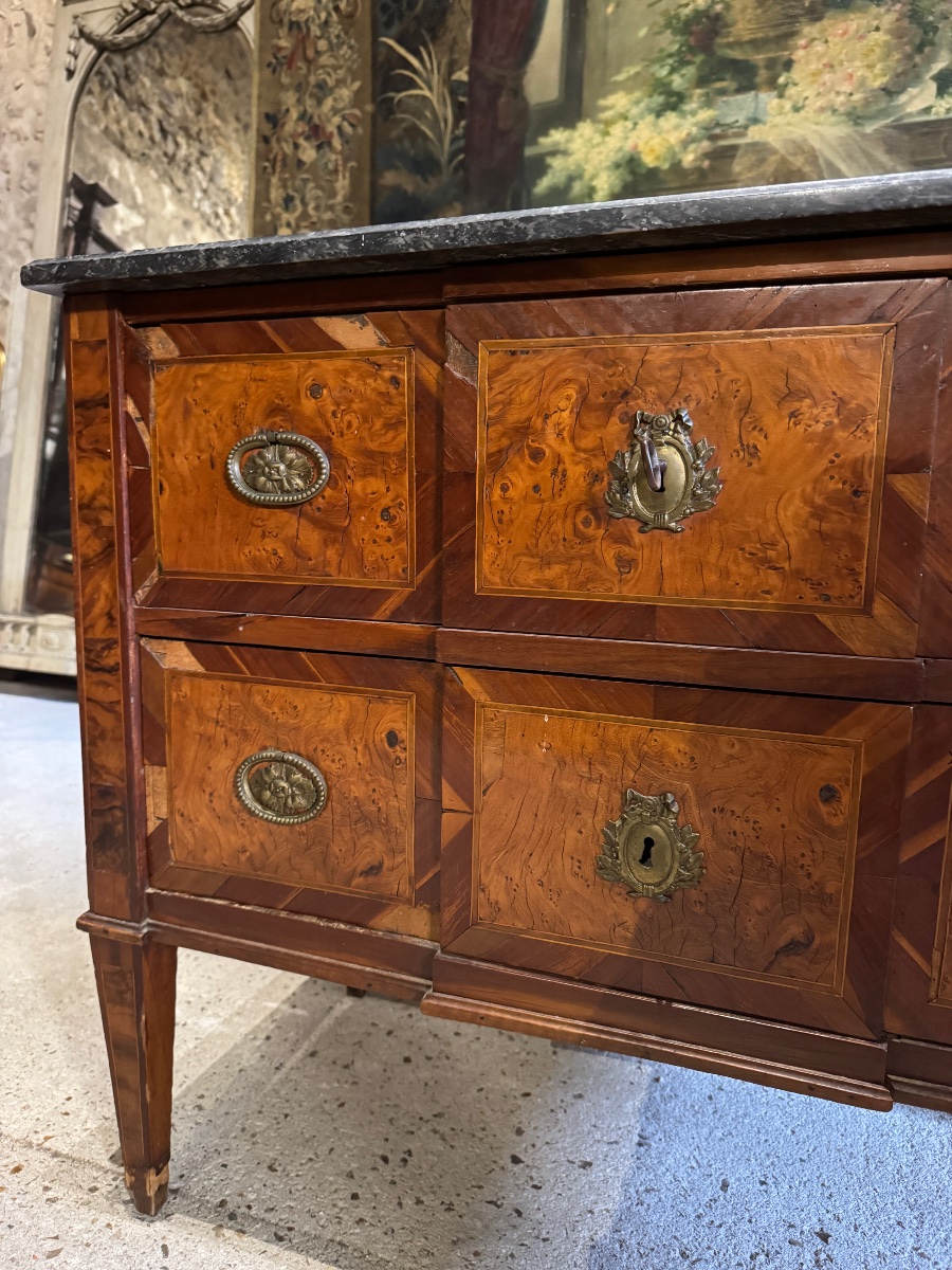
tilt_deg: -7.4
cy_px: 635
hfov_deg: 56.8
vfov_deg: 71.6
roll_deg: -0.5
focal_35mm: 24
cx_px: 476
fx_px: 880
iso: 1000
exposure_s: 1/33
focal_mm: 6.76
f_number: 1.78
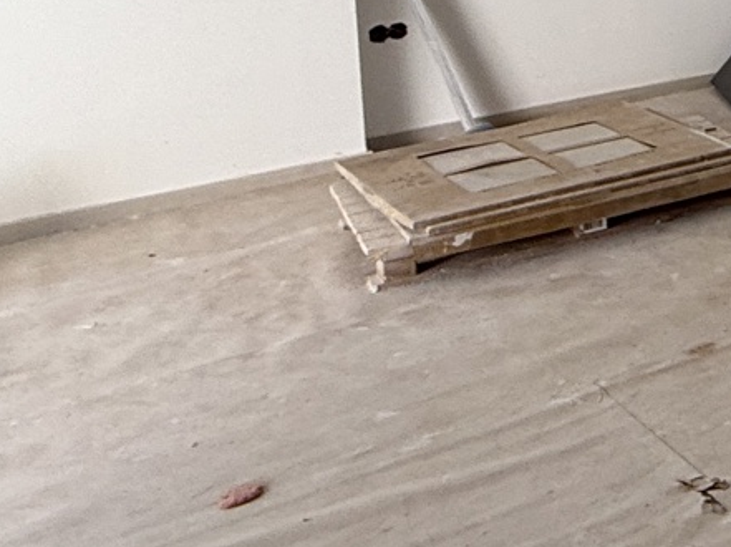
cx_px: 1319
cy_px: -156
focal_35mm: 61
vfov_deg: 21.7
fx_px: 1287
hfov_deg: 21.1
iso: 50
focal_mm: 2.22
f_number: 2.2
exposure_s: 1/127
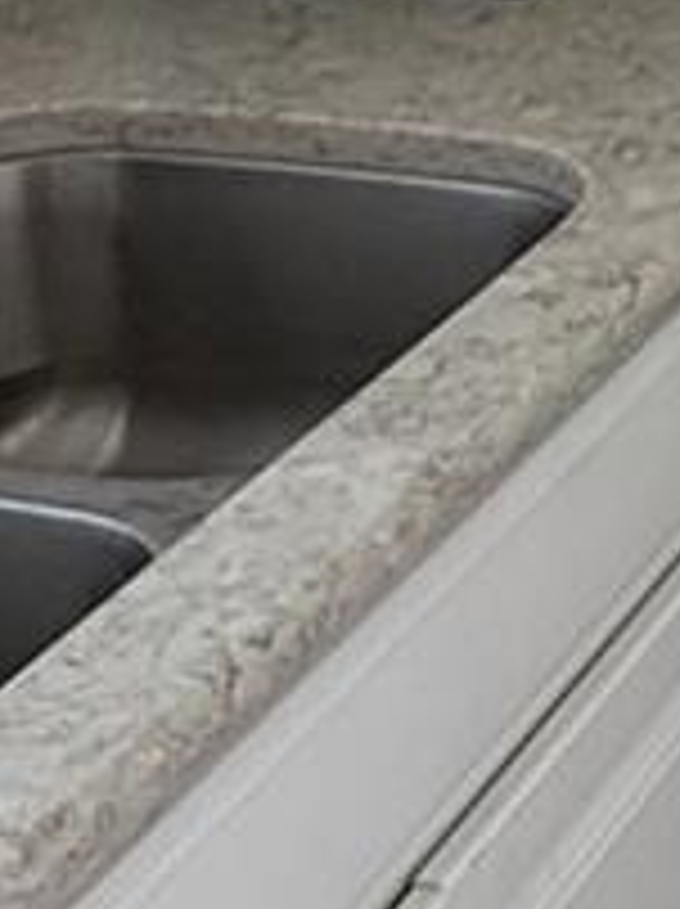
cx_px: 1376
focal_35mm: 104
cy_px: -108
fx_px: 2730
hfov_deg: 12.4
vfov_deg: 18.2
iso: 125
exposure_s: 1/99
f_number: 2.2
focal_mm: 2.22
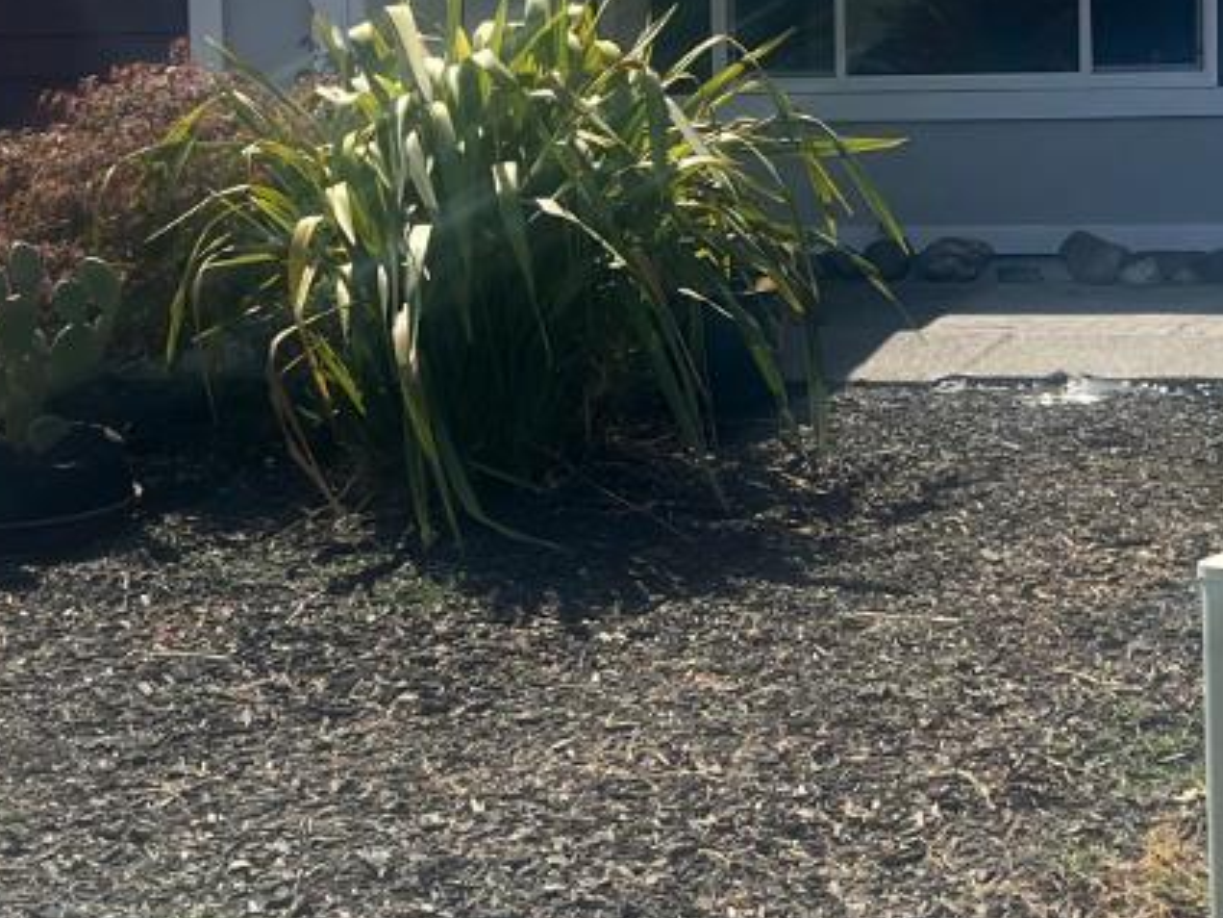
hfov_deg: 21.0
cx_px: 1015
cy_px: 357
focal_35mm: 92
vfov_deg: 16.0
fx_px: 3250
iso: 50
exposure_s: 1/2755
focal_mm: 5.1
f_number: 1.6
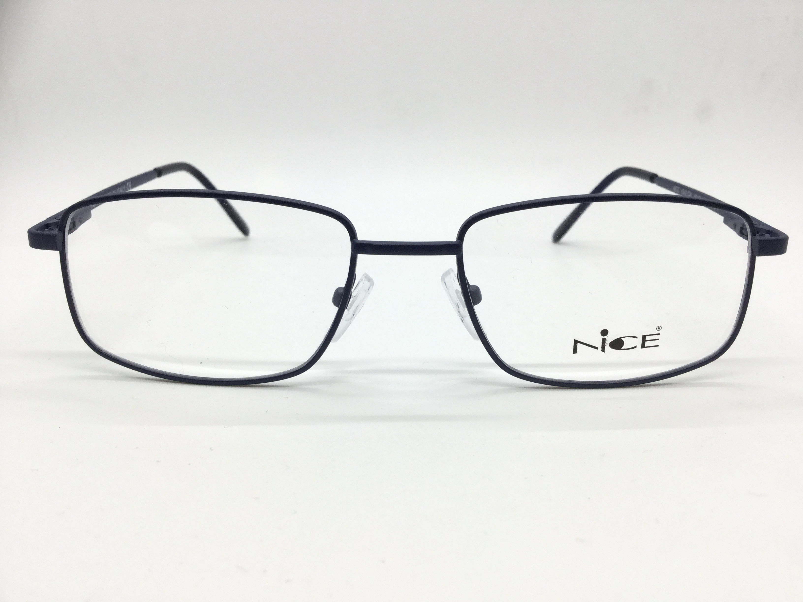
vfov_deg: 45.4
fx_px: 719
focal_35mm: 31
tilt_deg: -20.0
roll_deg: -1.1
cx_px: 402
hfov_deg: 58.4
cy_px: 301
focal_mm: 3.3
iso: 50
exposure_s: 1/100
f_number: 2.4
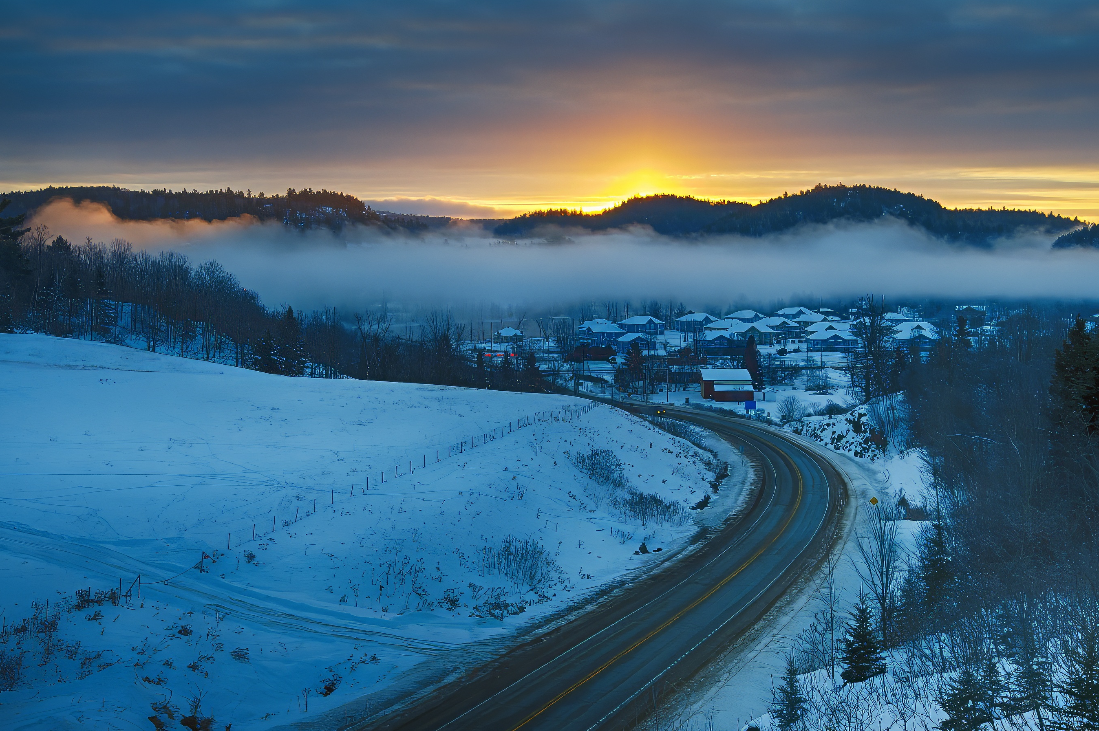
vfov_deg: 32.1
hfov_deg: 47.3
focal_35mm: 41
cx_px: 624
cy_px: 206
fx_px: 1251
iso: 400
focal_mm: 26
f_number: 7.1
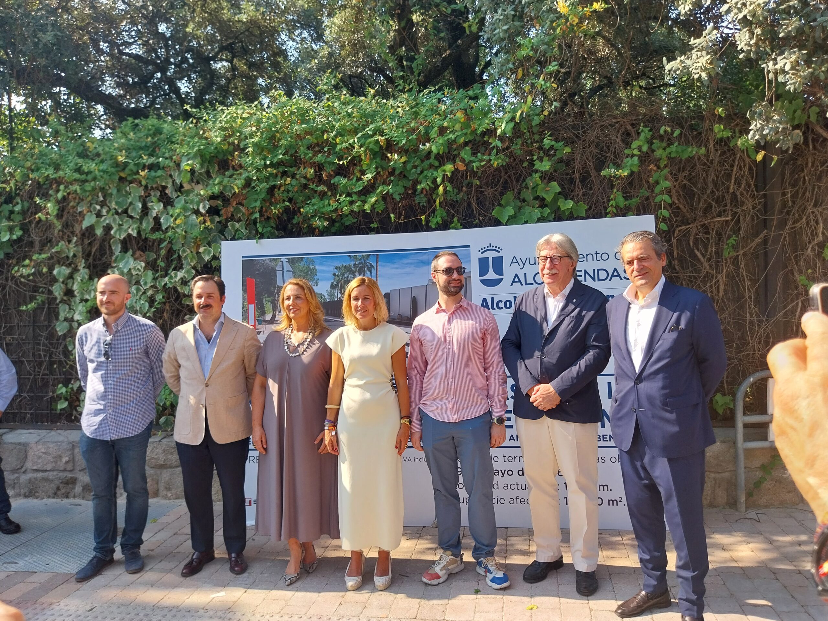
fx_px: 622
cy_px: 310
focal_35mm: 26
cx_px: 414
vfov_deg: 53.1
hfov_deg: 67.3
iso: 25
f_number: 1.8
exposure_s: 1/290
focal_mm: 4
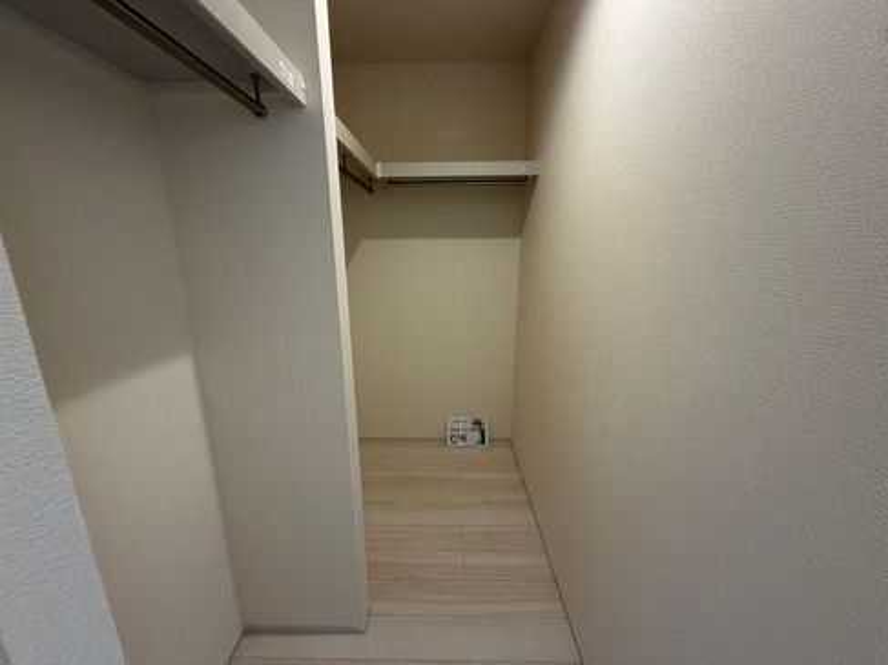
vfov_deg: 85.6
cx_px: 444
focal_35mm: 14
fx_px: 359
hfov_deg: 102.1
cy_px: 332
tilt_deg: -15.6
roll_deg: +2.0
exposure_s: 1/121
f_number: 2.2
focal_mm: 2.22
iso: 320
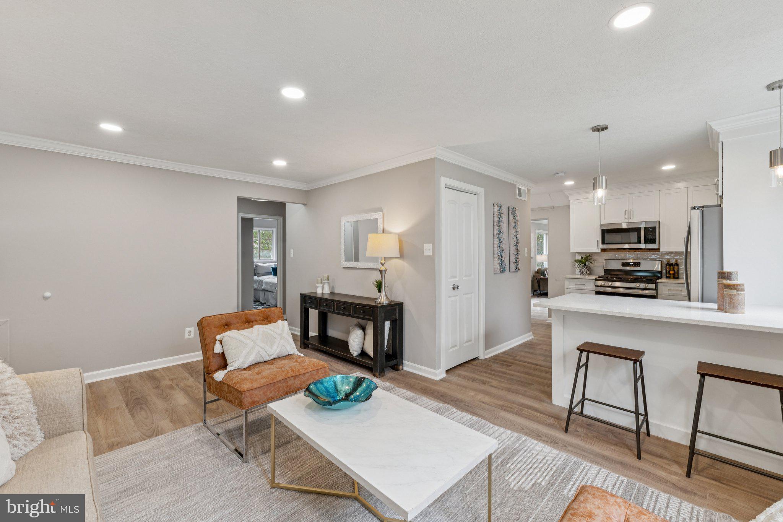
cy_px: 261
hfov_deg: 100.4
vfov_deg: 77.3
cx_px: 392
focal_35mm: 15
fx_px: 326
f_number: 9
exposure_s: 1/15
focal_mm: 10
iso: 250
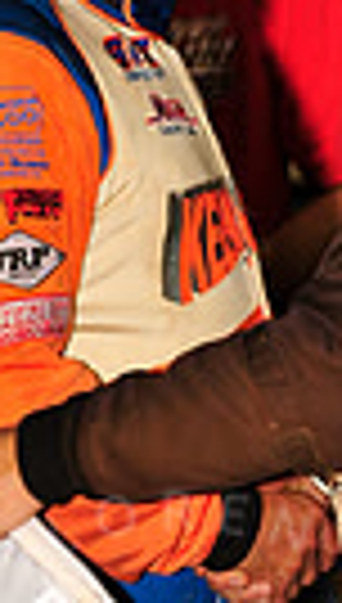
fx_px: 9052
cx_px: 180
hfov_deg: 2.2
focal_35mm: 565
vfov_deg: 3.8
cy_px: 108
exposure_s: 1/250
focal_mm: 125
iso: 500
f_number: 5.6
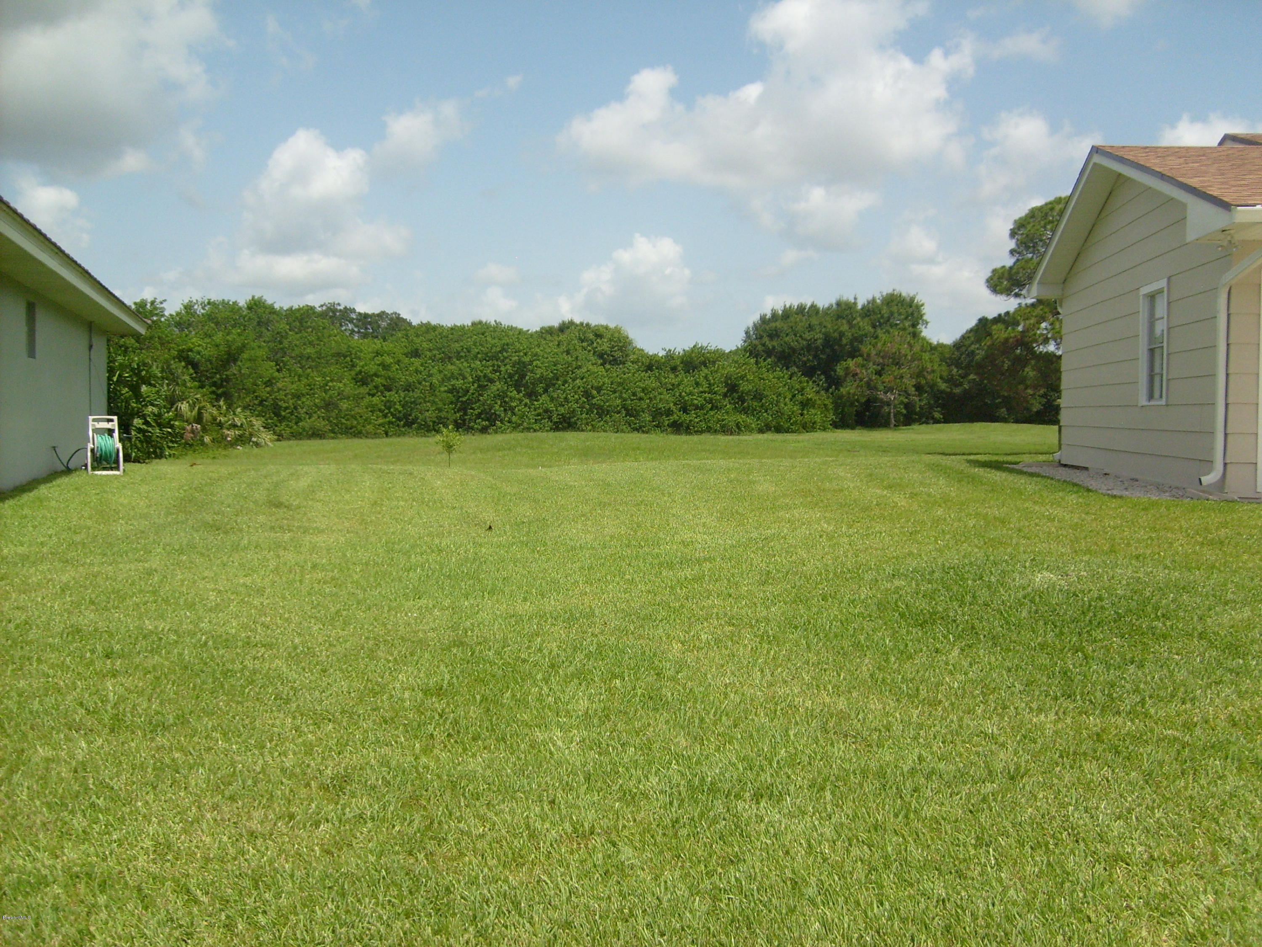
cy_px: 474
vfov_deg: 40.7
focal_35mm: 35
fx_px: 1276
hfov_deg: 52.6
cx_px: 631
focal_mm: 5.8
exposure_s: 1/350
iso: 80
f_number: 7.1
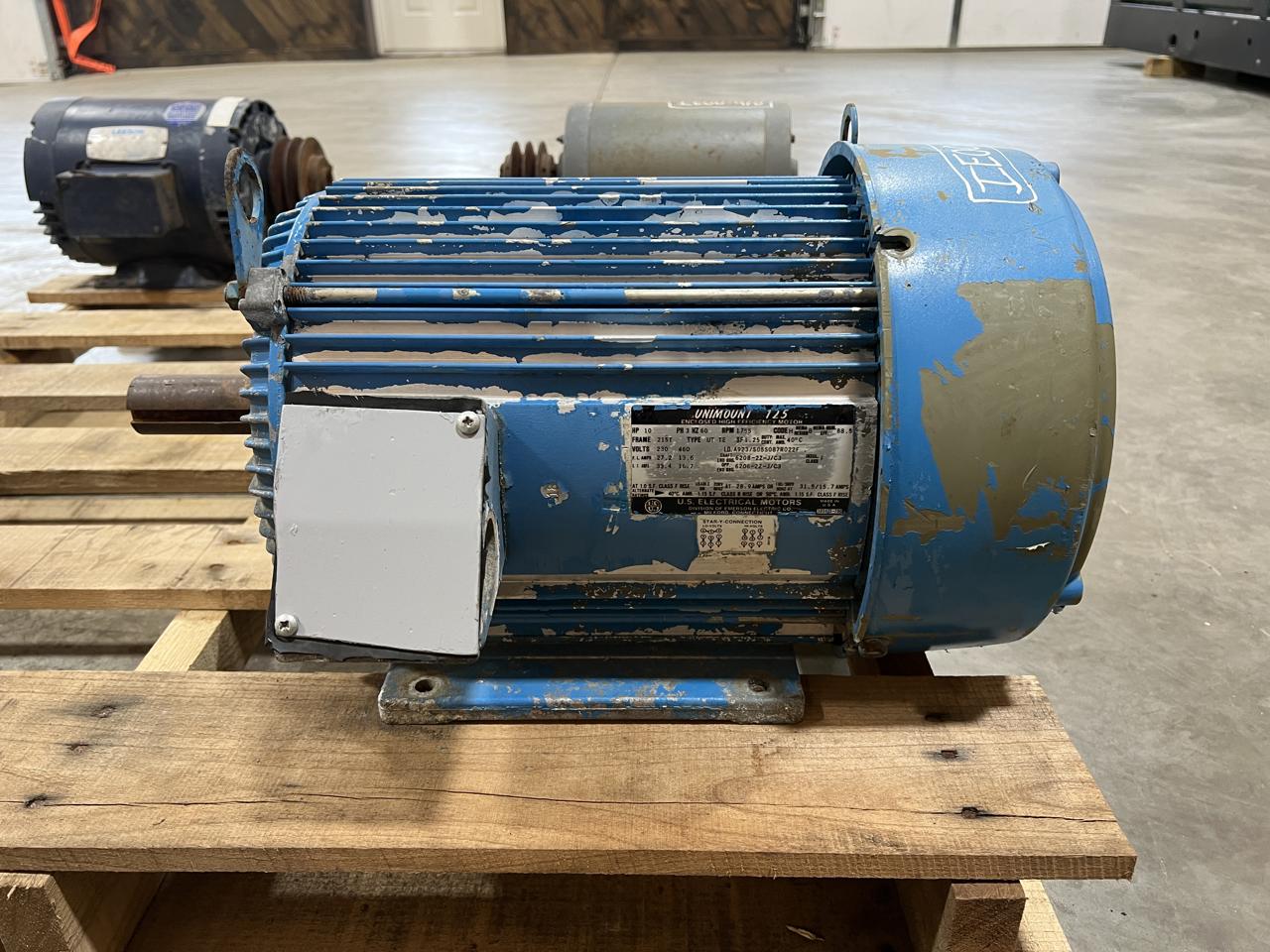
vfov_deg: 53.1
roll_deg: -0.1
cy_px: 476
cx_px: 635
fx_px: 954
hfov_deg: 67.3
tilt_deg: -28.0
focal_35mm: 26
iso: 125
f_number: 1.5
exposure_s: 1/60
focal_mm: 5.7
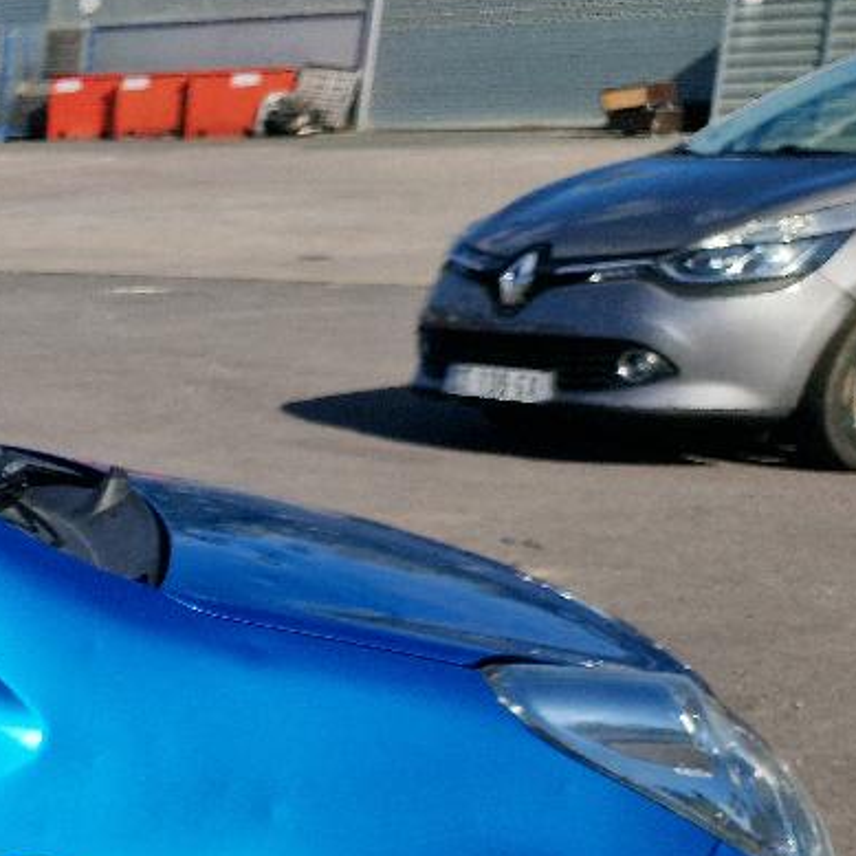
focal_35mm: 94
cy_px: 995
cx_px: -990
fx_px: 2630
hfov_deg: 14.4
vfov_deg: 17.7
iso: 50
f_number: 1.8
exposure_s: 1/2500
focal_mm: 5.4
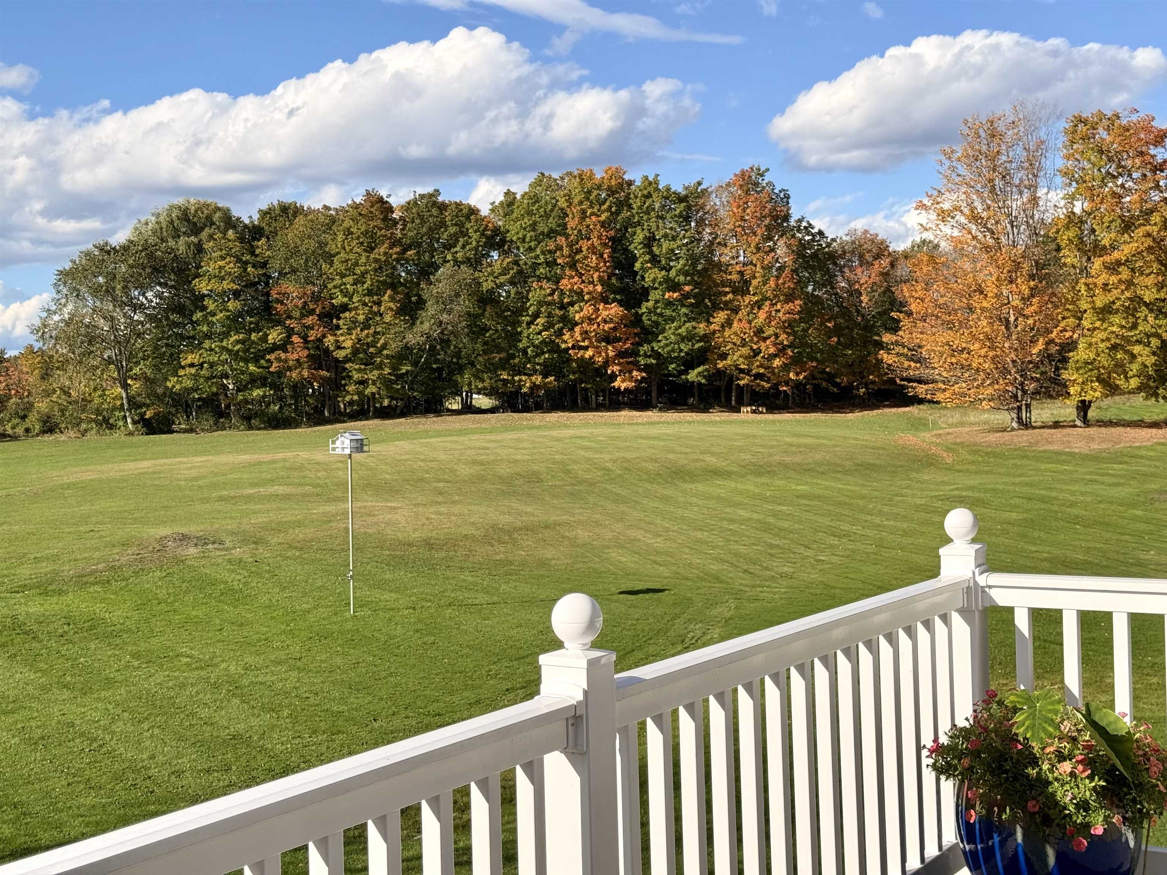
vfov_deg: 30.3
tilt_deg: -1.4
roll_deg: +1.7
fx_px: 1618
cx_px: 584
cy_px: 438
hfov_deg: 39.7
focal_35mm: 48
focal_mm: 6.76
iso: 64
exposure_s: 1/4878
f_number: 1.78
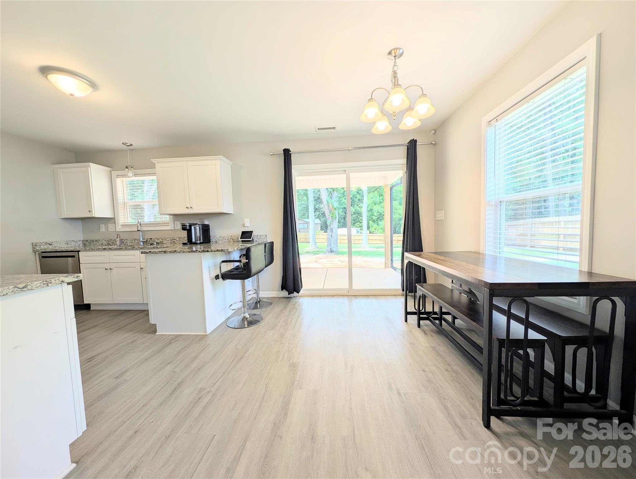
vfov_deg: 94.6
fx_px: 221
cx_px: 318
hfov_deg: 110.5
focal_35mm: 12
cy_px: 240
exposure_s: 1/184
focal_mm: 2.23
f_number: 1.95
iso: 37
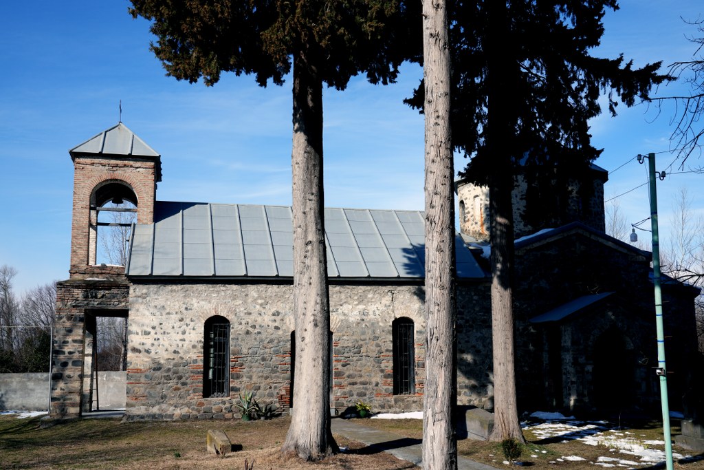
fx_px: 704
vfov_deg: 36.9
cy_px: 235
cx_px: 352
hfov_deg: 53.1
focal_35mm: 36
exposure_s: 1/200
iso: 160
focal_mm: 36
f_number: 13
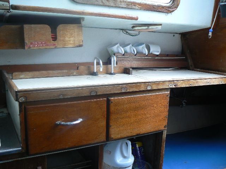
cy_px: 84
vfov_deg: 39.7
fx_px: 235
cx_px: 113
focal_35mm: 36
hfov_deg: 51.4
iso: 80
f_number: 2.8
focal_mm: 6
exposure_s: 1/40
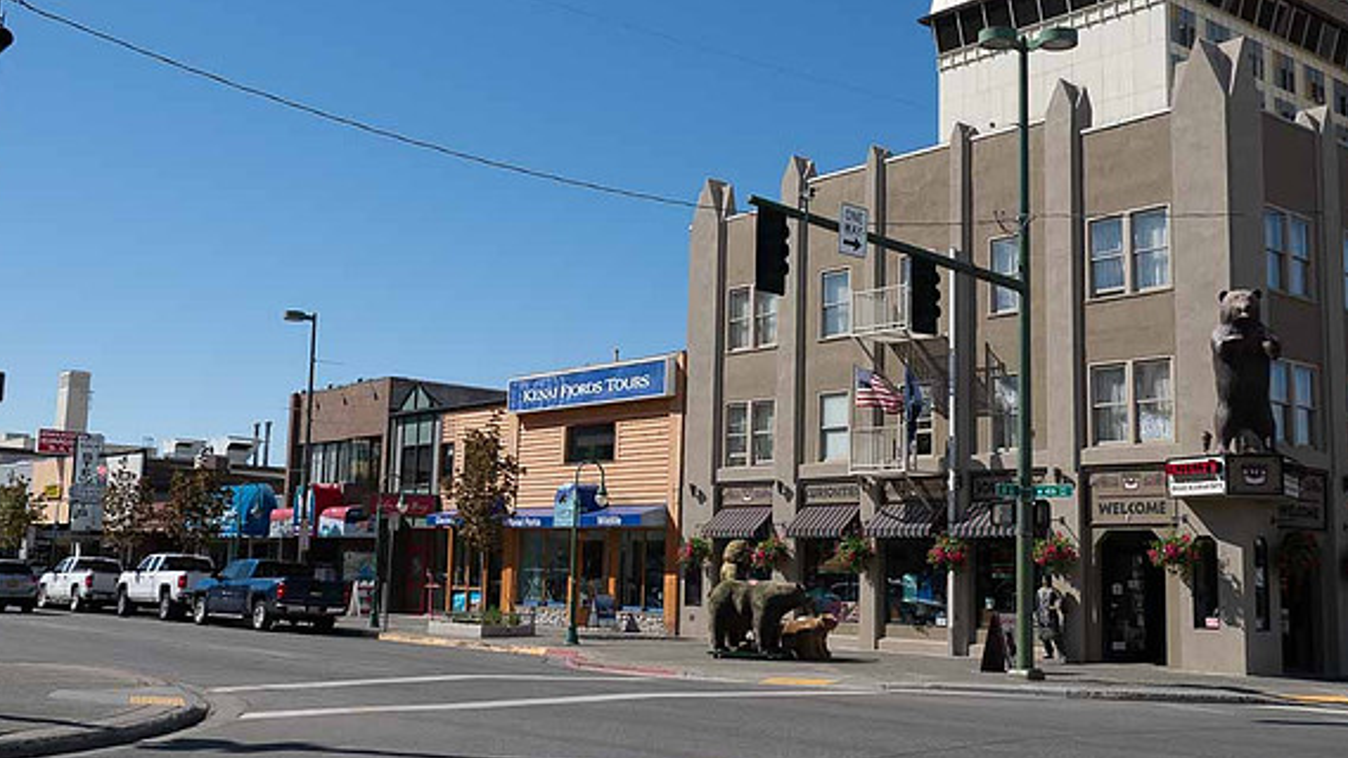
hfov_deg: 50.5
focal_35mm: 40
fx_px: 1430
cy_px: 342
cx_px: 668
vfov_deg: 29.7
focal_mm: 18
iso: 200
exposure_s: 1/1000
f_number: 6.3
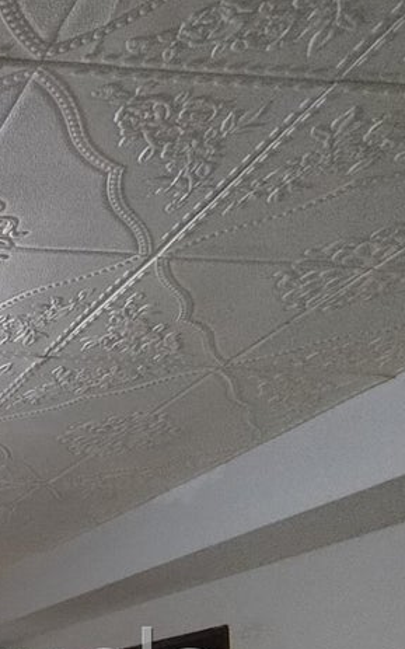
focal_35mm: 50
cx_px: -354
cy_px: 669
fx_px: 884
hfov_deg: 18.8
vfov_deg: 35.8
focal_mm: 1.42
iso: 241
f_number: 2.2
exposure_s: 1/100
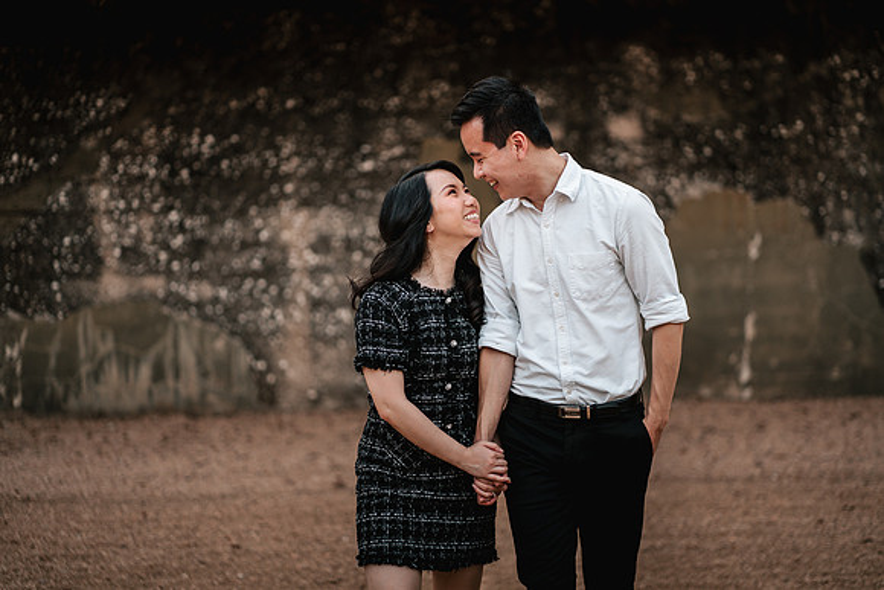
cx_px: 442
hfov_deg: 23.9
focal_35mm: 85
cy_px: 295
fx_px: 2088
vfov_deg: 16.1
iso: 200
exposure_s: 1/320
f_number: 1.8
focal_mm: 85
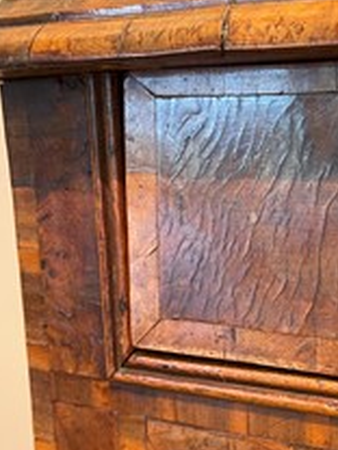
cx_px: 269
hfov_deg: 28.5
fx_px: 651
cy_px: 260
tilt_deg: -8.0
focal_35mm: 50
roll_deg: -0.4
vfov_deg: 38.1
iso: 160
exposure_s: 1/50
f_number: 1.6
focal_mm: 5.1
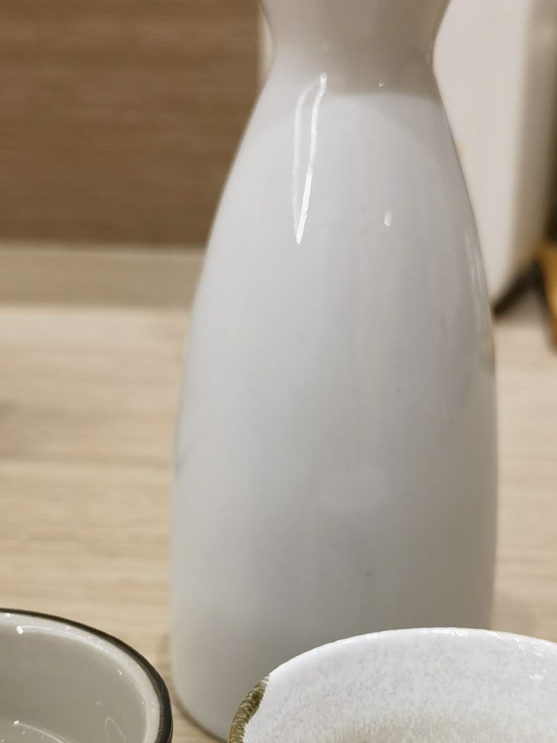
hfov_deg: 21.3
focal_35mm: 69
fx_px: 1481
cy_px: 549
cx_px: 266
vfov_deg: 27.8
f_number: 1.9
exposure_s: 1/50
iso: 200
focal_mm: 6.67
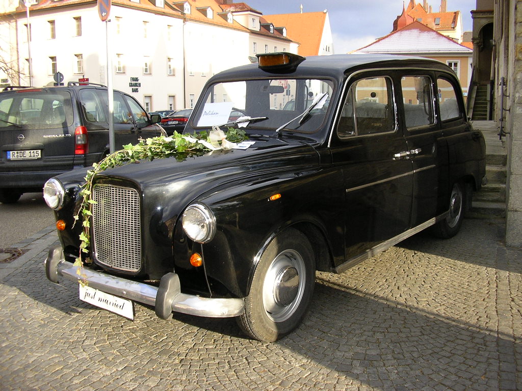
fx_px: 573
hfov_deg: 49.0
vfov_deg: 37.7
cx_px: 261
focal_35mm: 38
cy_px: 196
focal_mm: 5.8
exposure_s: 1/250
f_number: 2.9
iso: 64
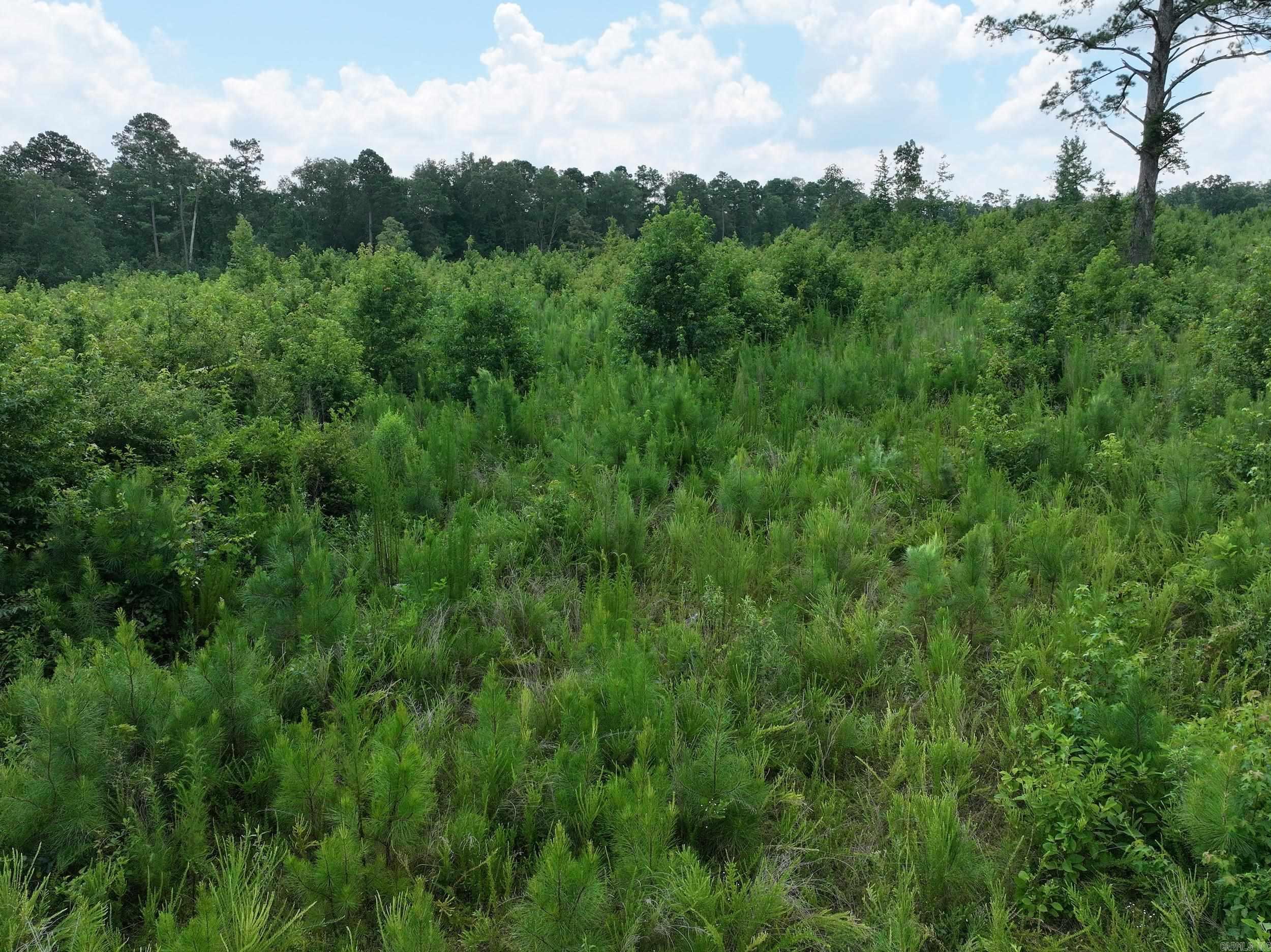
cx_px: 636
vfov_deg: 56.8
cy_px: 476
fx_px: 881
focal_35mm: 24
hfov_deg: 71.6
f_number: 2.8
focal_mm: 12.29
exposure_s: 1/2500
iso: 300
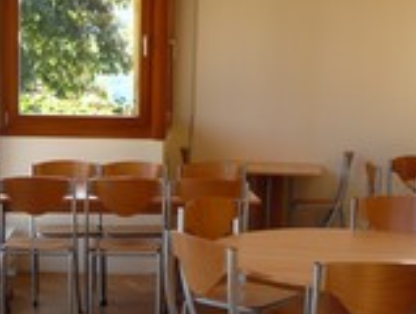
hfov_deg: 25.1
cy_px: 250
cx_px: 118
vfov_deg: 19.0
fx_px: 927
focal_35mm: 77
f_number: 2.8
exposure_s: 1/125
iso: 100
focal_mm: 5.8
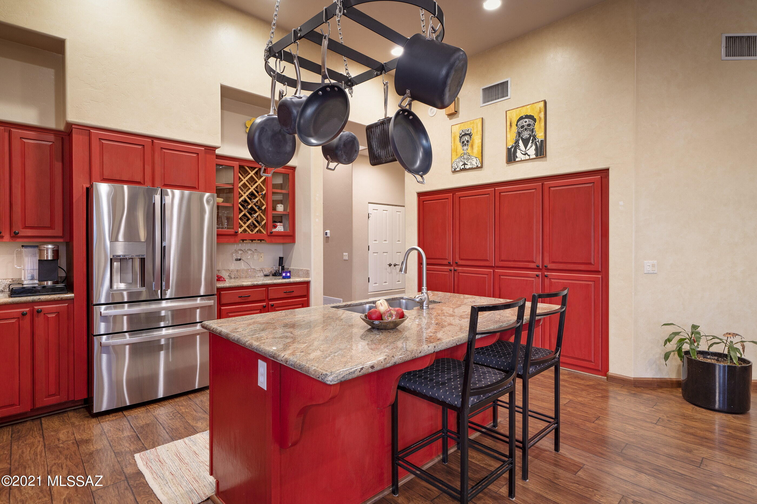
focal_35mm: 17
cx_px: 378
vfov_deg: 70.4
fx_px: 357
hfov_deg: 93.3
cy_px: 252
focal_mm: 17
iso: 100
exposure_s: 1.3
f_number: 7.1
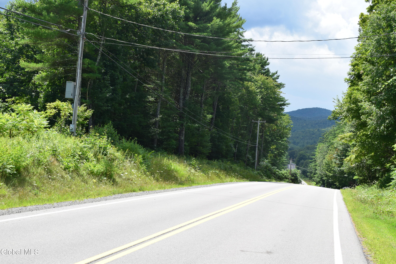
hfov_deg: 42.3
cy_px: 132
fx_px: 512
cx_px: 198
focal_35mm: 46
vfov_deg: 29.0
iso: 400
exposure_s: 1/400
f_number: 11
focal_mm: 31
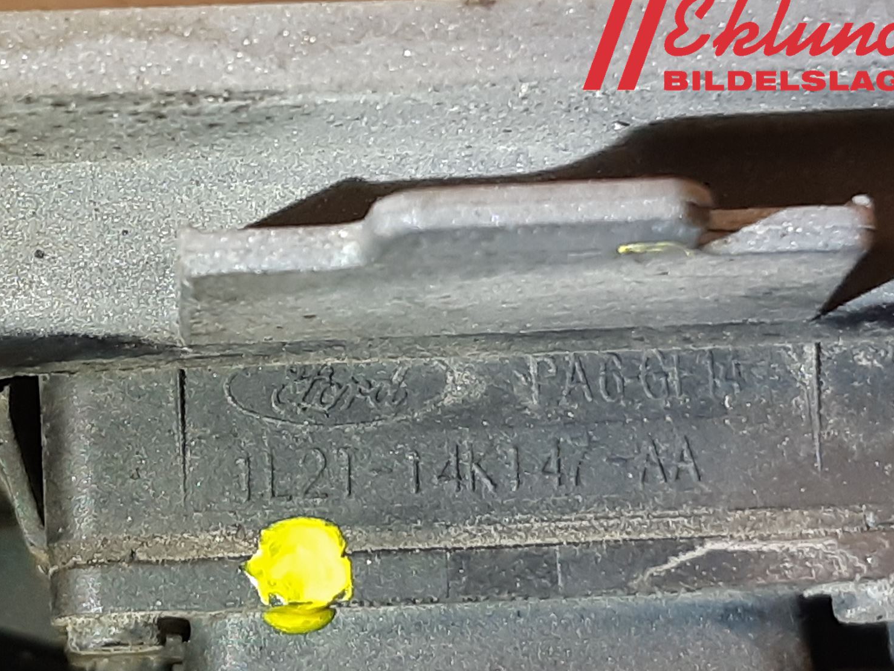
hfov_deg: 50.8
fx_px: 930
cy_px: 453
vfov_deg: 39.1
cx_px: 335
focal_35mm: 36
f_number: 1.7
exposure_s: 1/50
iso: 125
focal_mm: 3.93
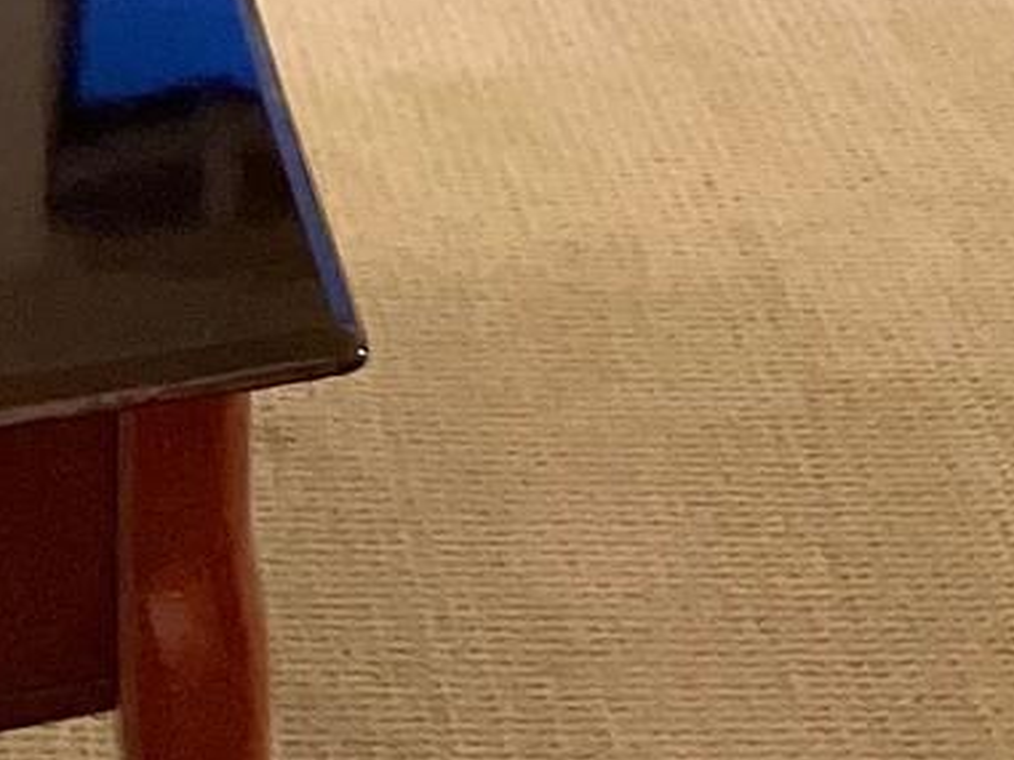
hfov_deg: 12.4
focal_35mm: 140
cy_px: -789
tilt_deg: -12.7
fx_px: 4101
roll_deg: -5.7
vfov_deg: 9.8
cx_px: 2063
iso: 500
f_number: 1.6
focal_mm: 4.2
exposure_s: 1/30
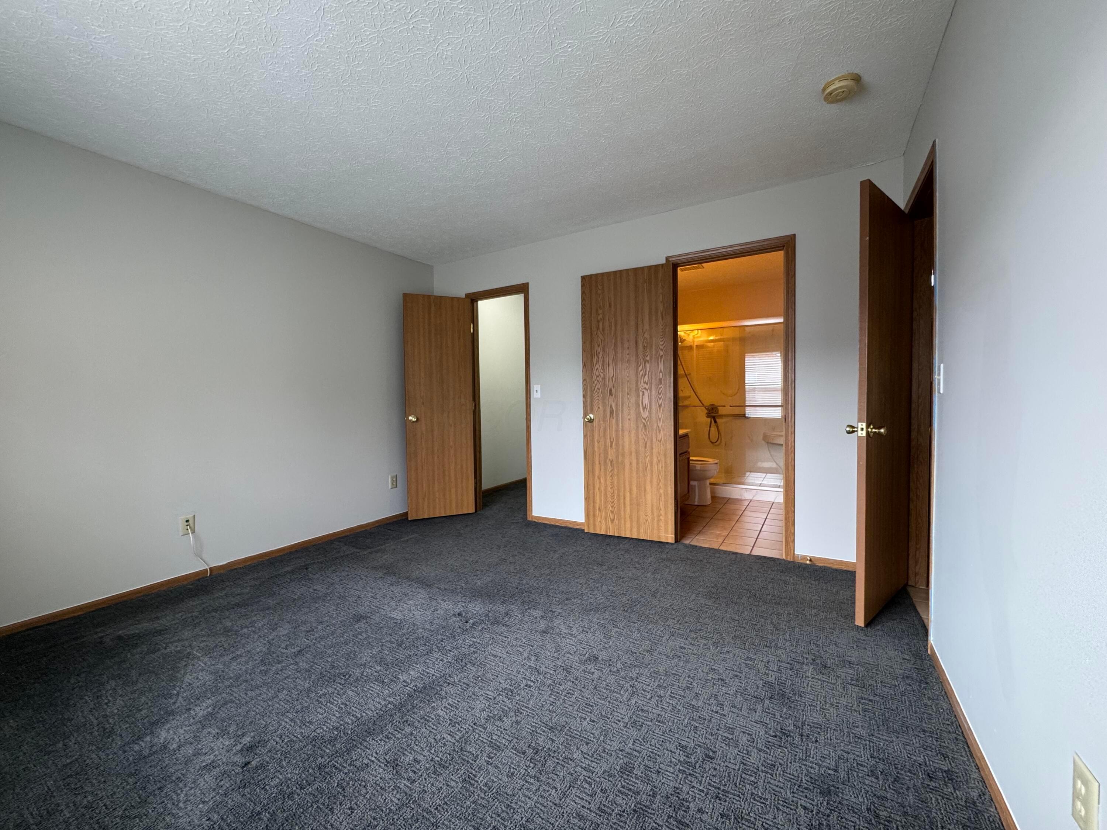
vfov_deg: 85.7
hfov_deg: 102.1
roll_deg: +0.9
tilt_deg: -3.0
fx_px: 448
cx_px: 554
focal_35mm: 14
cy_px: 415
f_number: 2.2
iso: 200
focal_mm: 2.22
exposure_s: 1/60
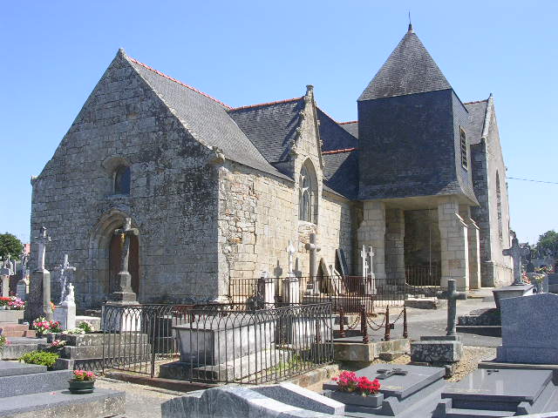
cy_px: 209
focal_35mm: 38
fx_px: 613
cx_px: 279
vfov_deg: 37.7
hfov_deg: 49.0
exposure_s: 1/176
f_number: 5.6
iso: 50
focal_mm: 5.8
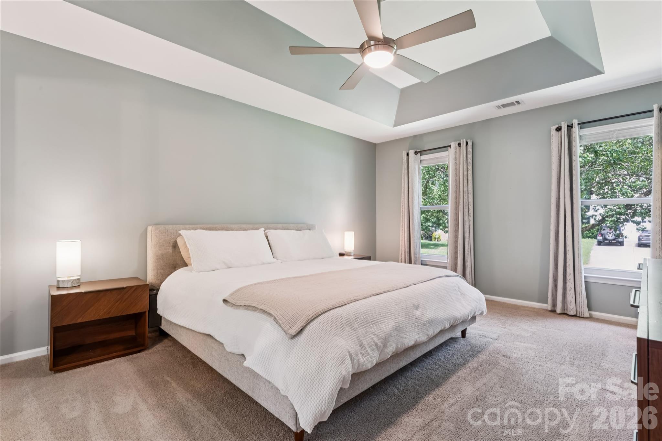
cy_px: 220
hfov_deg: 94.0
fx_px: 309
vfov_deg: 71.1
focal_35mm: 17
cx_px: 331
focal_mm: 16.8
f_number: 13
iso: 100
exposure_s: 1
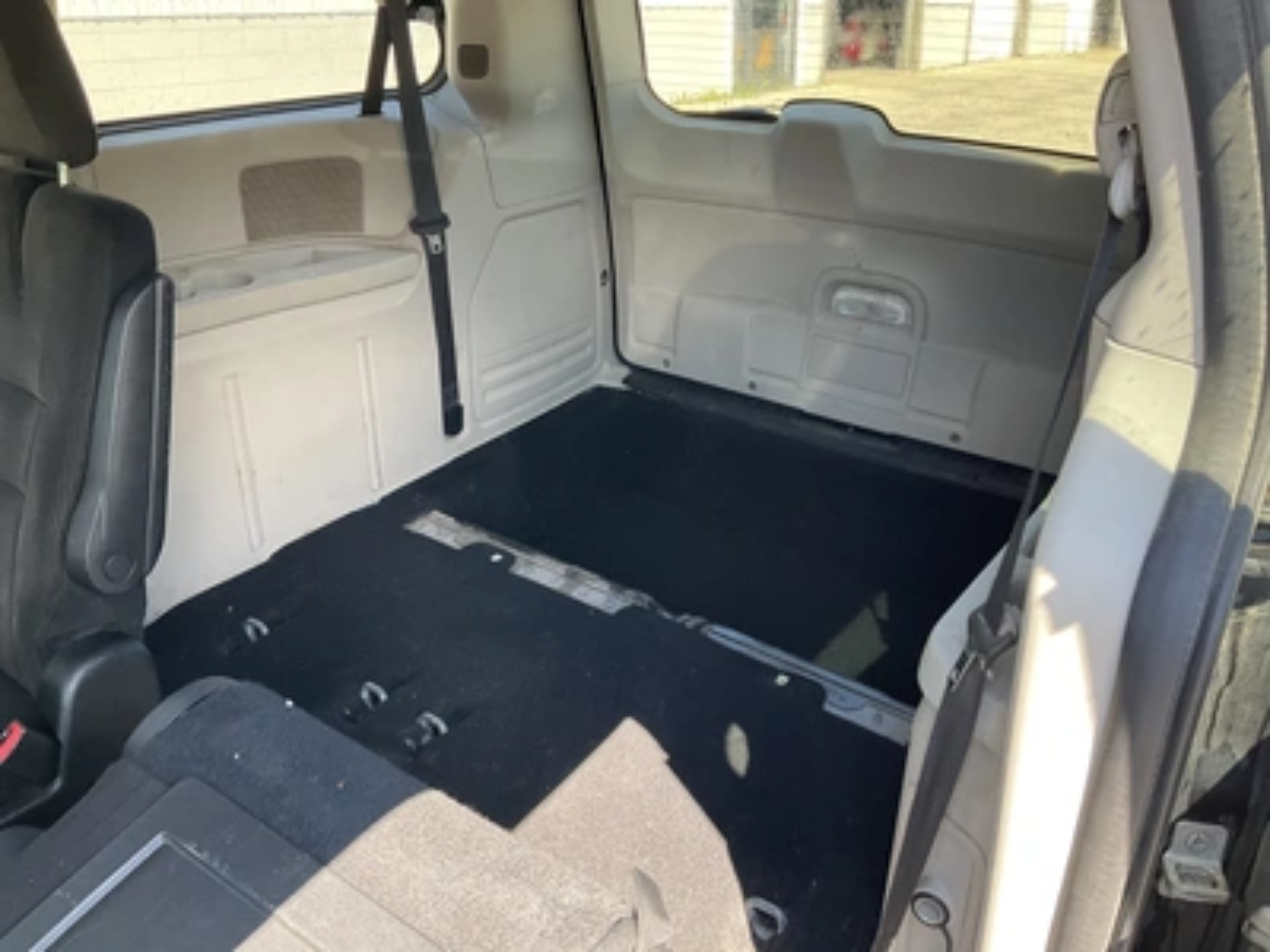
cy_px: 476
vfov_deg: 48.2
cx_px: 635
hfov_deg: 61.7
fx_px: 1064
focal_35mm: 29
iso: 64
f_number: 1.8
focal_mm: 3
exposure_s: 1/122
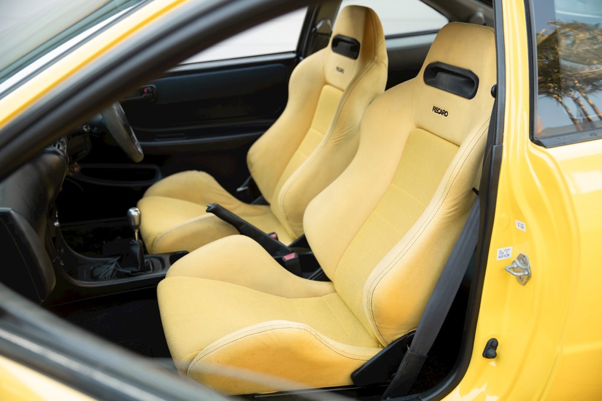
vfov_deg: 32.6
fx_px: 685
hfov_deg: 47.4
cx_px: 301
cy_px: 200
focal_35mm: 41
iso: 100
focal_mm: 41
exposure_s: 1/30
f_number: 2.8
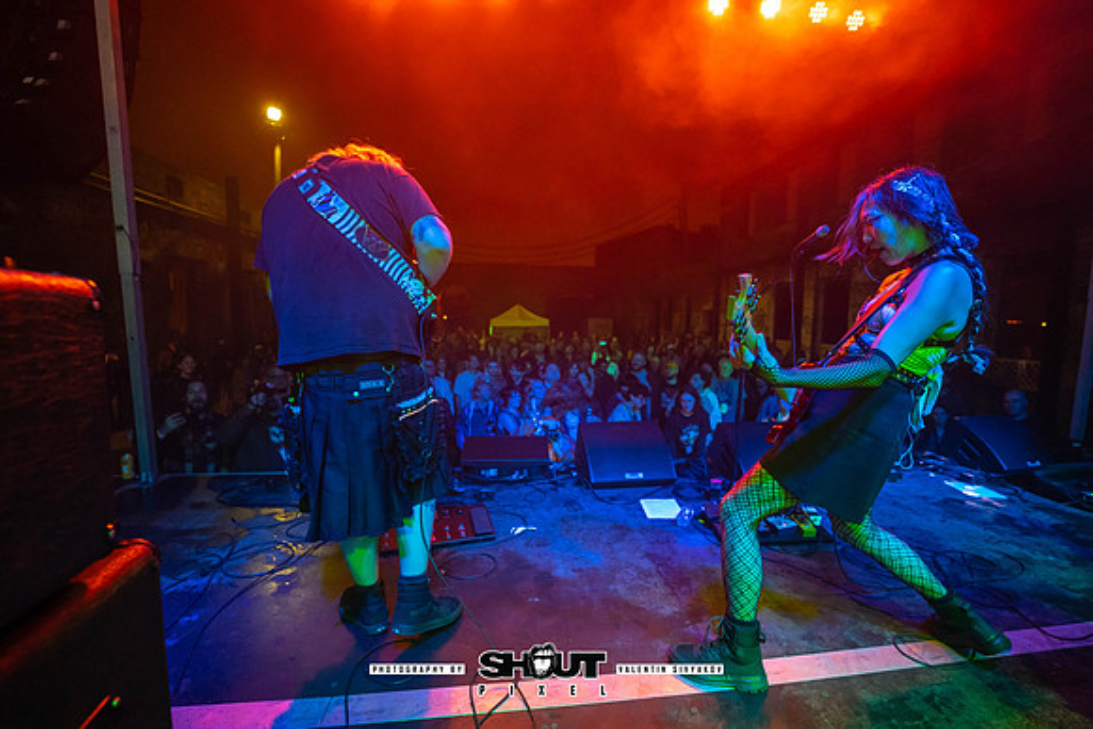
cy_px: 353
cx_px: 571
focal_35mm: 15
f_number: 2.8
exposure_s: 1/200
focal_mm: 14
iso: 3200
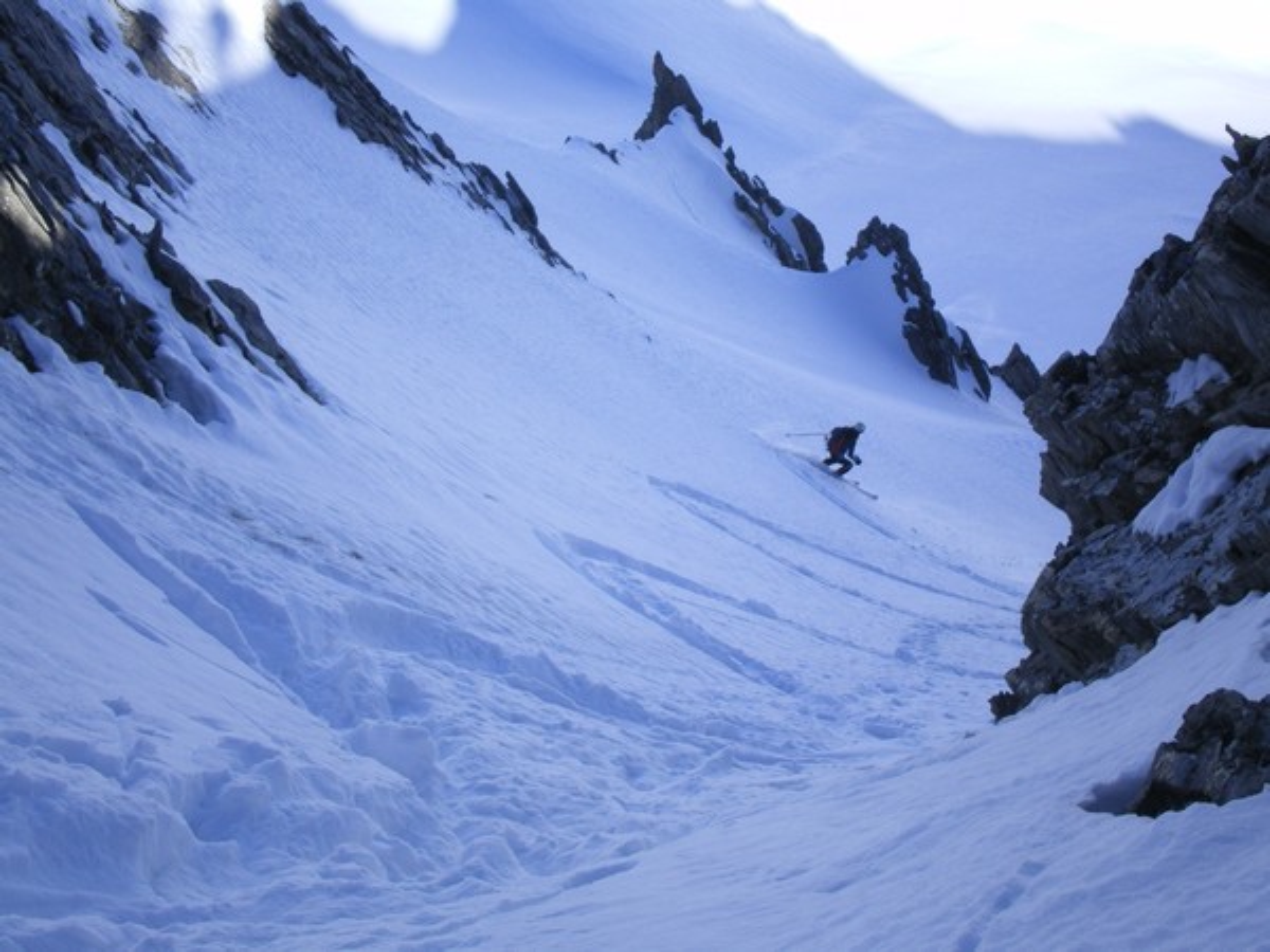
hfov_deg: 28.6
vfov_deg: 21.6
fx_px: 2495
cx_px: 635
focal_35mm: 68
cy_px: 476
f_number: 6.2
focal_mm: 11.3
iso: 64
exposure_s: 1/200
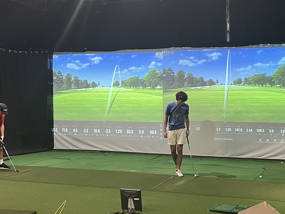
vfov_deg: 28.0
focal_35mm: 52
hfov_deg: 36.5
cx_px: 185
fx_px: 428
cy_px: 117
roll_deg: -0.2
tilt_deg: -2.9
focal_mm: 5.7
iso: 400
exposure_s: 1/40
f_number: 1.5
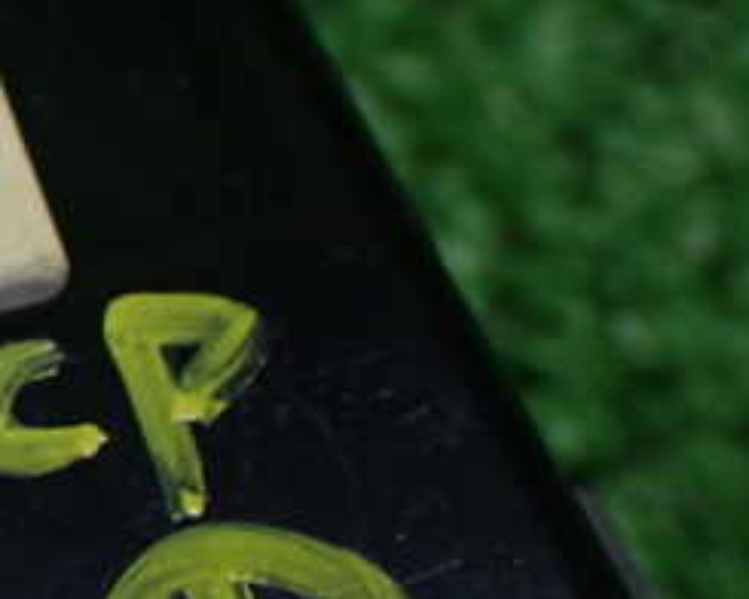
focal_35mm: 129
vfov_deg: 11.9
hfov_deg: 14.4
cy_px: 391
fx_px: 2860
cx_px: -159
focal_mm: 9.65
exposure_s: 1/200
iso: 800
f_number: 3.3
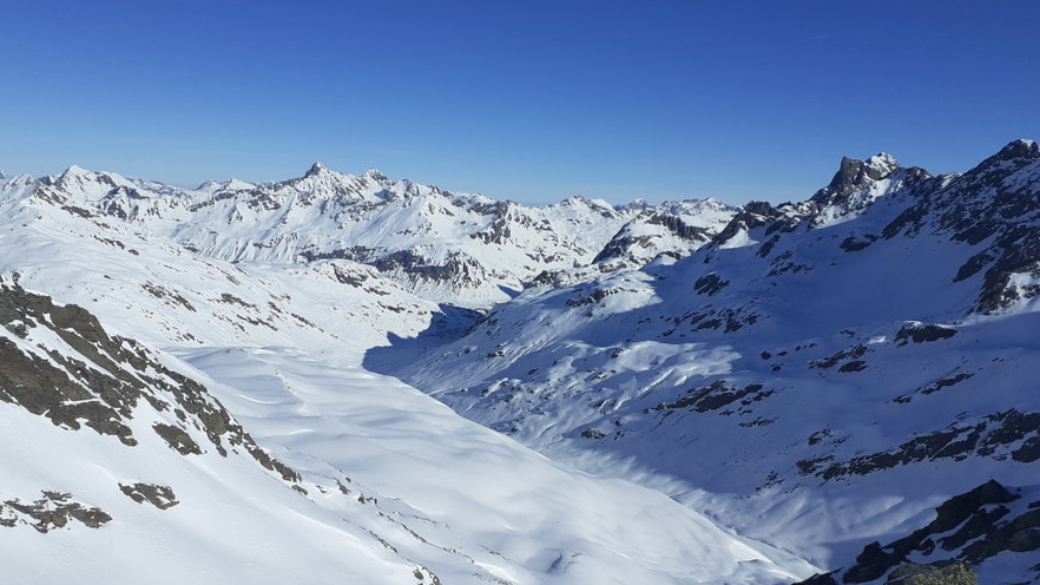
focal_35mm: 30
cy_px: 333
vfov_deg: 38.9
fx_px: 827
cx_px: 526
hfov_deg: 64.3
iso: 40
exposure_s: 1/5682
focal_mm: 3.6
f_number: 1.9
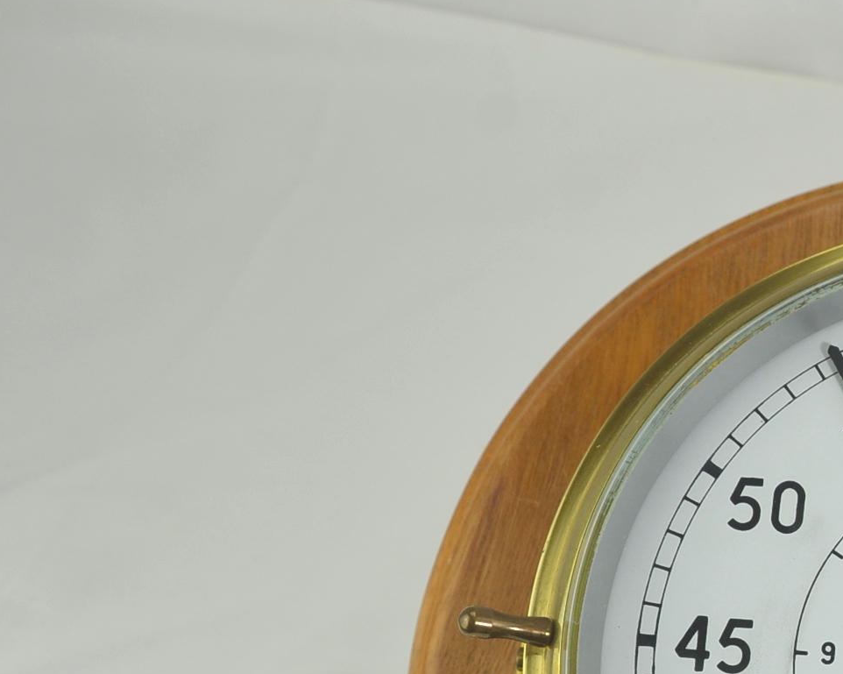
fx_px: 1796
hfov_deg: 24.3
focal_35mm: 72
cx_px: 979
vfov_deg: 20.7
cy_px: 649
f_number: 6.3
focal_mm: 20
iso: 200
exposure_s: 1/160
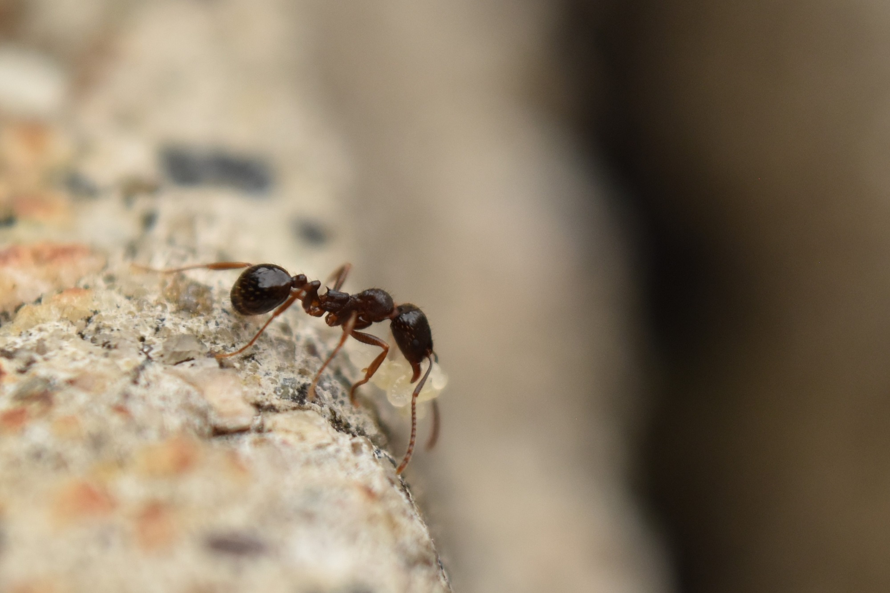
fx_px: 2039
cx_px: 445
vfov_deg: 16.6
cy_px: 296
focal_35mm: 82
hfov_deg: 24.6
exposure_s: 1/640
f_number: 5.6
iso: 560
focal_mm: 55
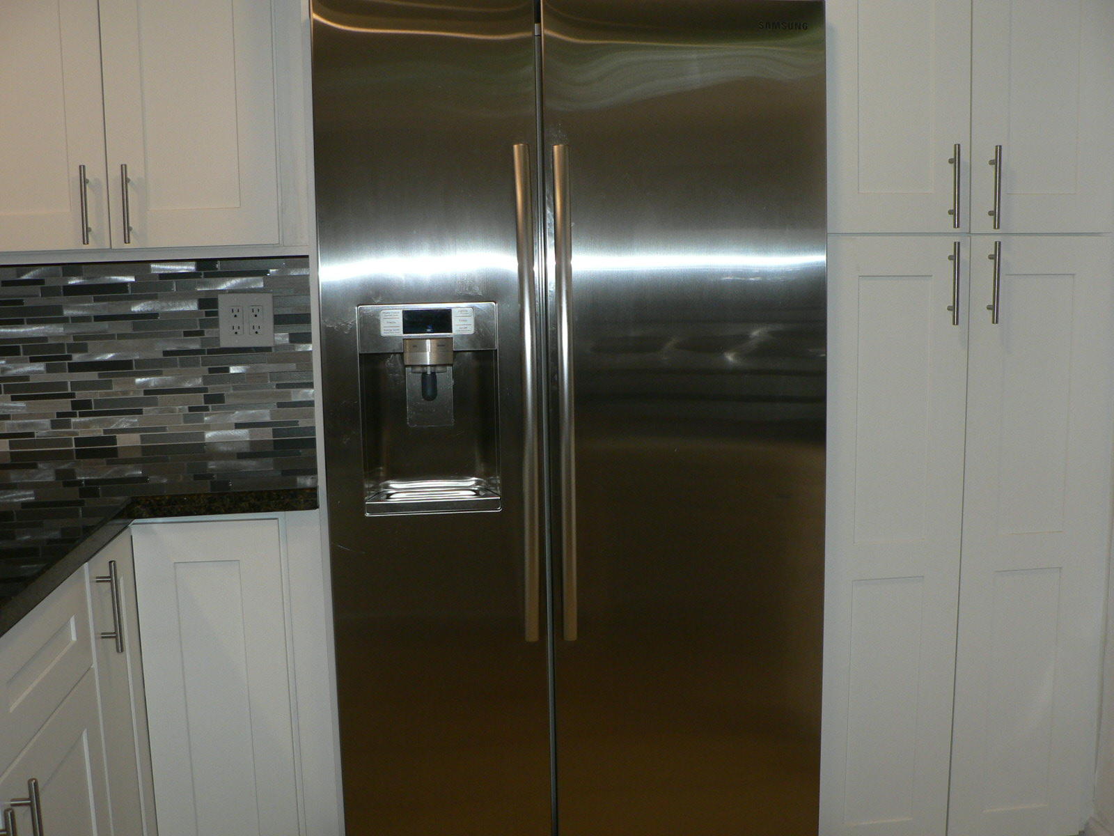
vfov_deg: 39.7
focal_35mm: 36
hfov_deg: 51.4
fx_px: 1159
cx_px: 557
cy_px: 418
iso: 100
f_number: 2.8
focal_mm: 6
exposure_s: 1/60
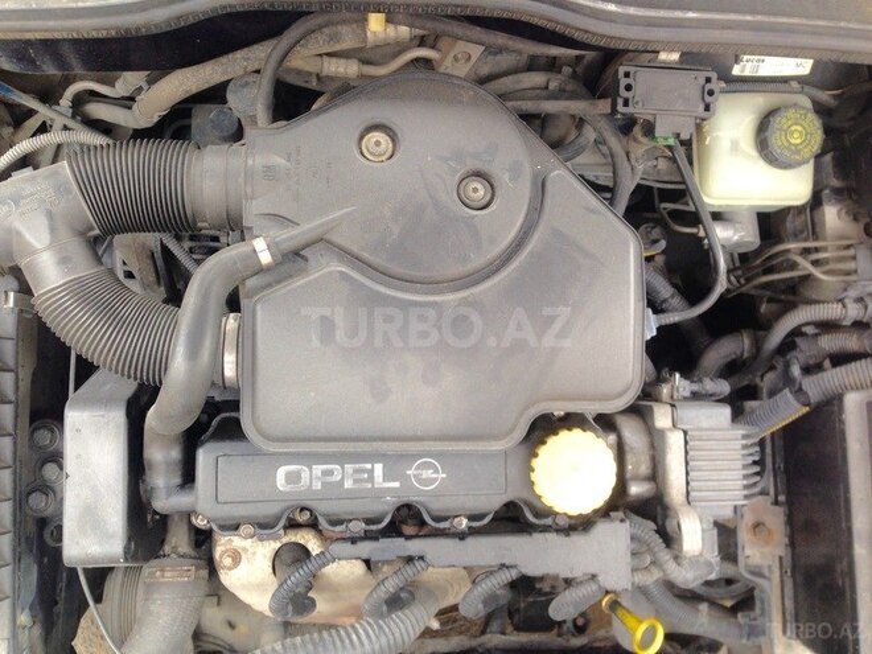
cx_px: 436
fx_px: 831
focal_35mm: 33
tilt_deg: -76.8
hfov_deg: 55.4
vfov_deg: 42.9
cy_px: 327
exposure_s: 1/60
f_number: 2.4
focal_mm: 4.12
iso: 64
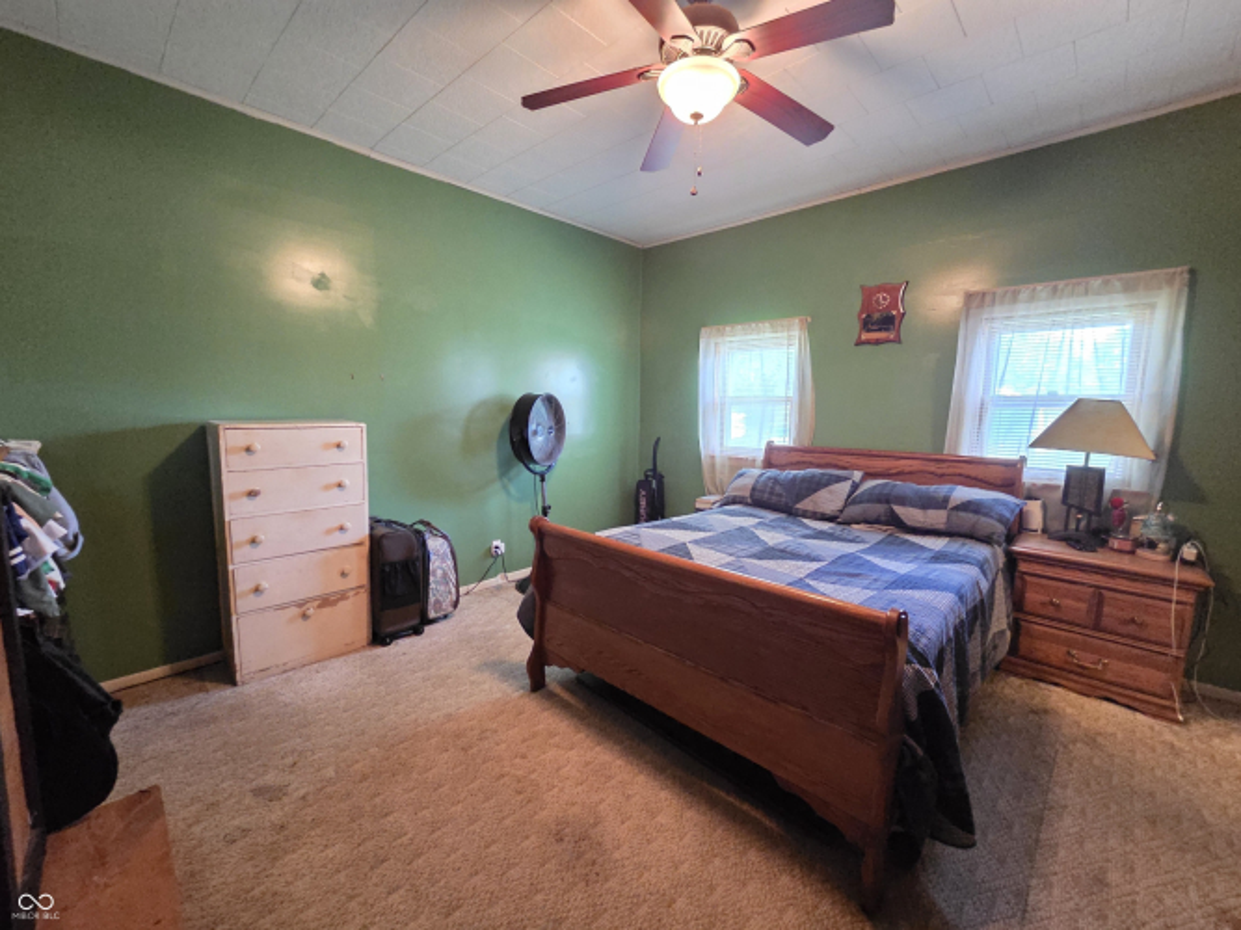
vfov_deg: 89.9
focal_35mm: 13
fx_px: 466
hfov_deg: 106.2
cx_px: 620
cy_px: 465
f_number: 2.2
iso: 2500
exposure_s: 1/24
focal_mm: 2.2
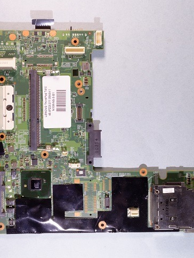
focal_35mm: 47
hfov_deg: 30.6
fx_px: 349
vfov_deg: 40.6
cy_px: 126
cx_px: 51
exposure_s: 1/5
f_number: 8
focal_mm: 21
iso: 100
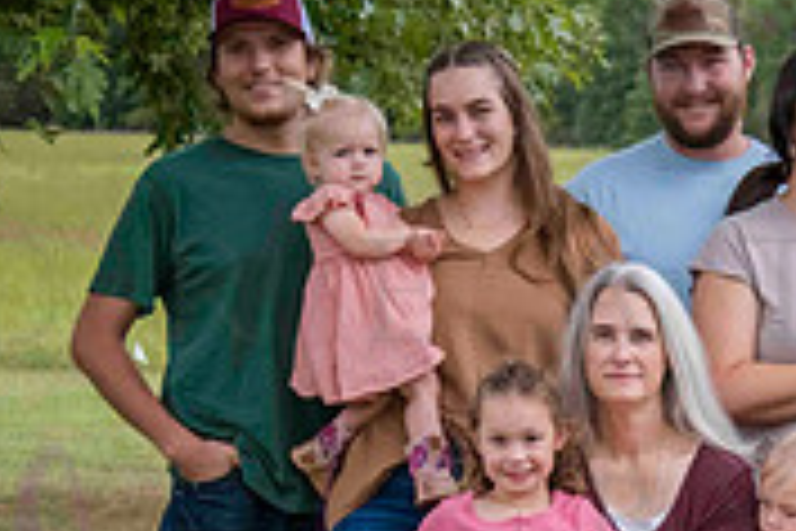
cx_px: 774
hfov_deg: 12.4
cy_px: 511
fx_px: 3626
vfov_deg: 8.3
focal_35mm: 164
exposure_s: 1/640
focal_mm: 50
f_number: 4.2
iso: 400
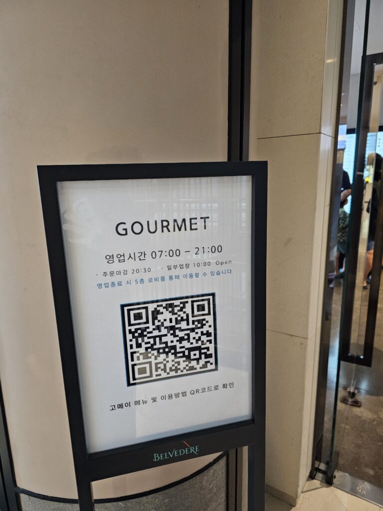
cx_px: 192
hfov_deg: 58.9
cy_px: 256
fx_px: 339
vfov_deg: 73.9
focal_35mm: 23
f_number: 1.7
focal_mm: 6.3
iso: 800
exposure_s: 1/60
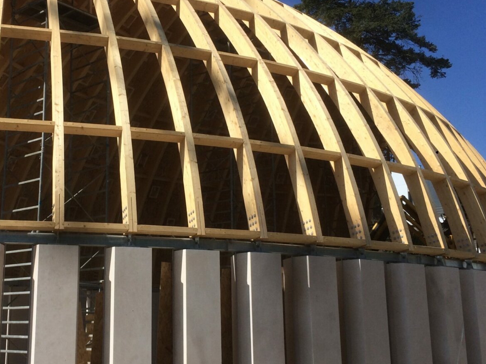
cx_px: 153
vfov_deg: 28.5
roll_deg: +0.1
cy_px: 164
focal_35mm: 51
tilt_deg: +12.1
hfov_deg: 37.0
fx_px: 716
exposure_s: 1/3165
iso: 32
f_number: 2.2
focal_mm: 4.15
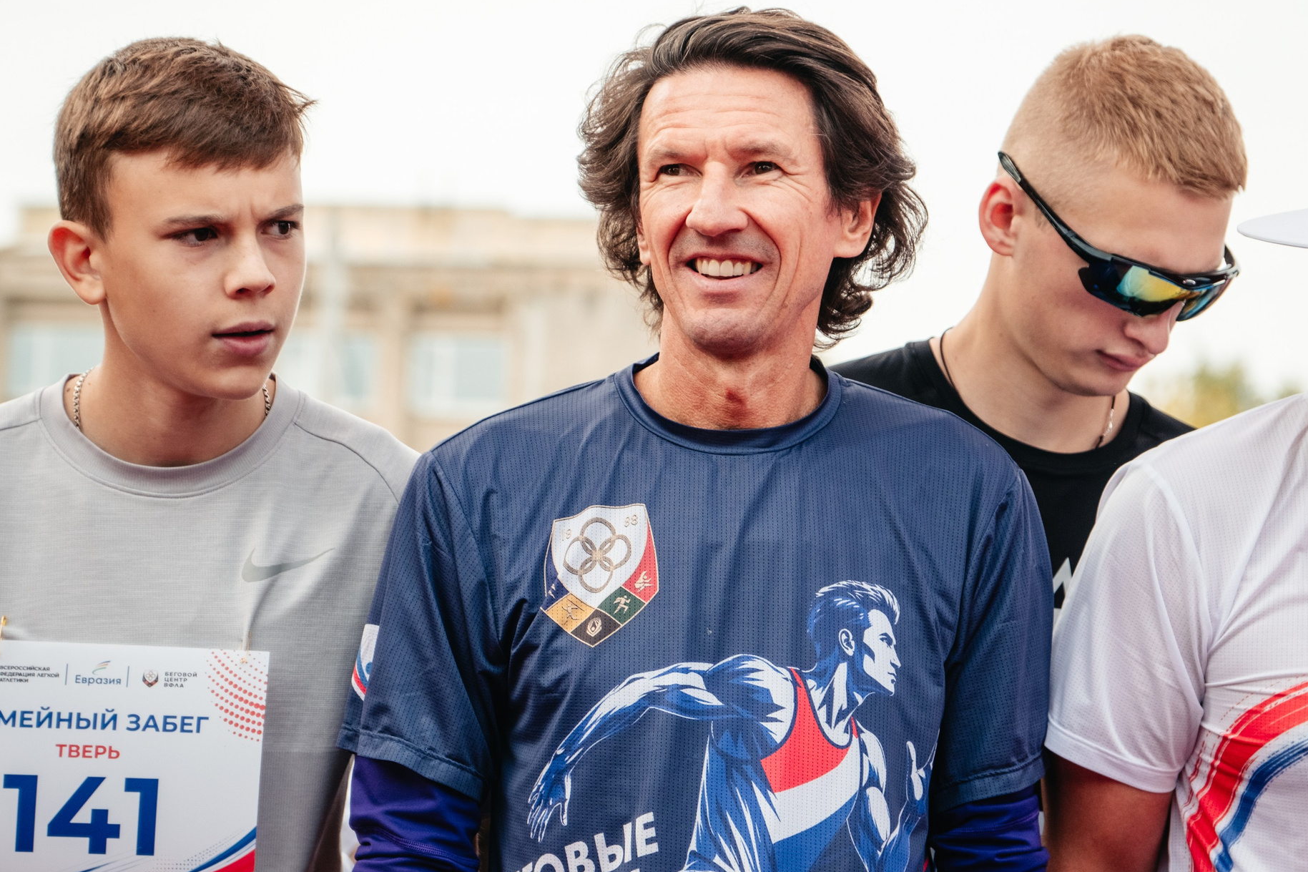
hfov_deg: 14.0
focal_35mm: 147
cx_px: 721
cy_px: 367
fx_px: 5340
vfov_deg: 9.3
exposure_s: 1/800
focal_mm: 70
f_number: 4
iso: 320
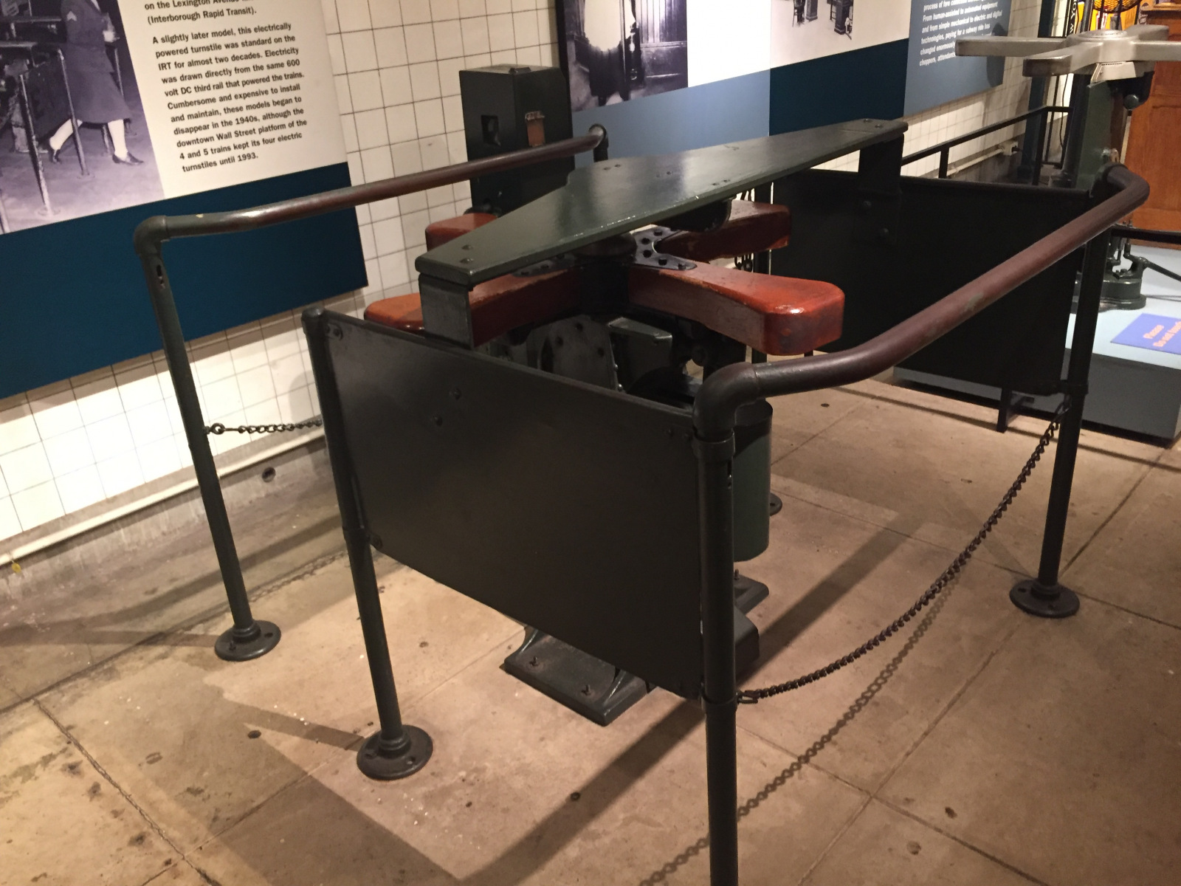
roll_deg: +3.7
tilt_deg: -25.9
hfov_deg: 61.7
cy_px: 443
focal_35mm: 29
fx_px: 989
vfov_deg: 48.2
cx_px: 590
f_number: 2.2
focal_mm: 4.15
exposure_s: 1/24
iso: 250
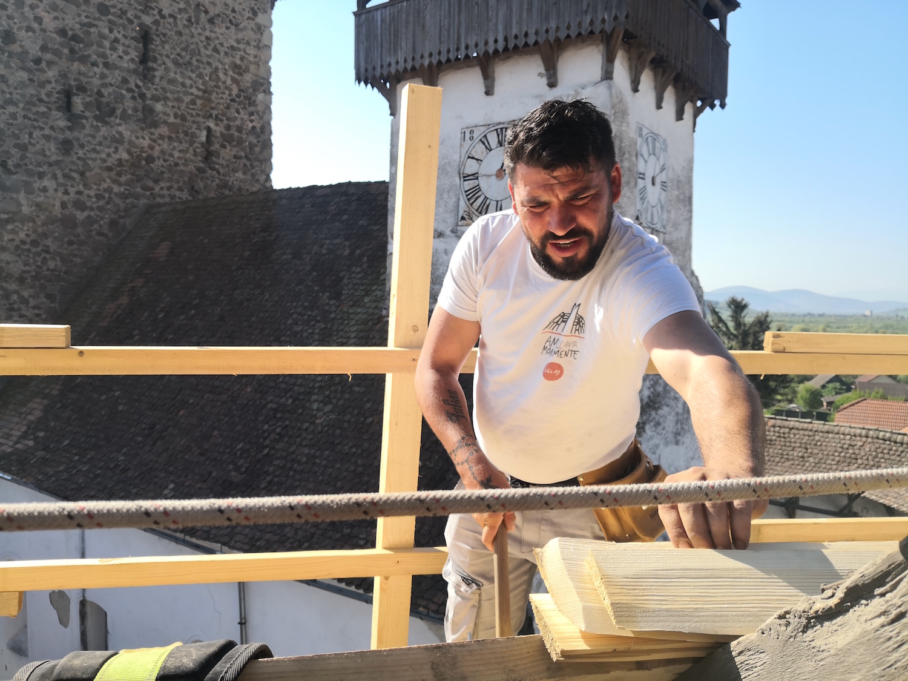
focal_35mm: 27
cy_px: 340
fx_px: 708
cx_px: 454
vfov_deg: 51.4
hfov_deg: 65.3
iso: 50
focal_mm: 3.95
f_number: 1.6
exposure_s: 1/1181
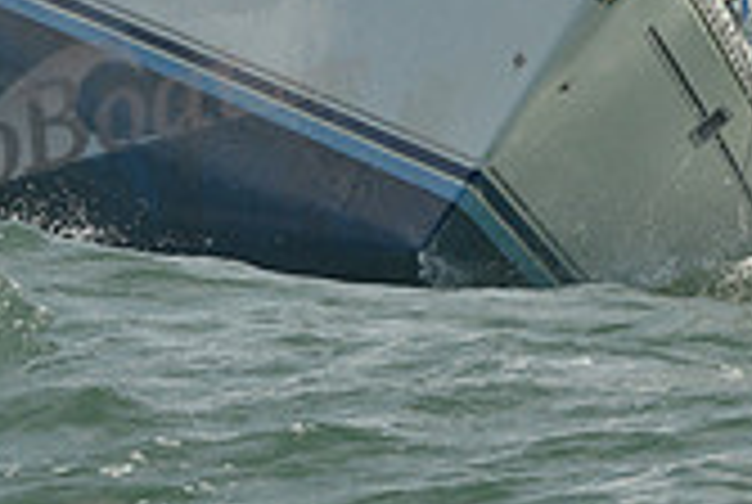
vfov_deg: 2.4
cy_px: -164
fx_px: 11970
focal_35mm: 572
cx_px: 608
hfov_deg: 3.6
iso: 320
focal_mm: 165
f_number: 13
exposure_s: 1/800
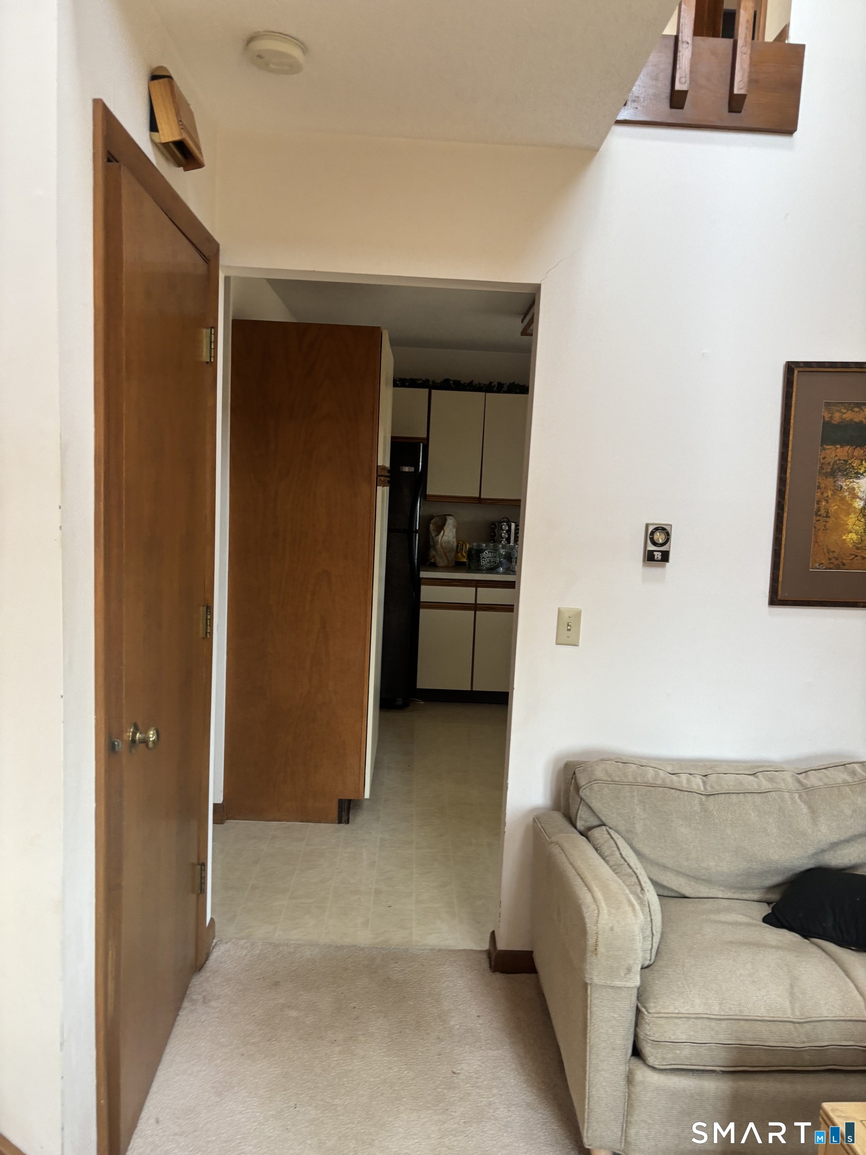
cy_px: 578
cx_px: 433
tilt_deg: -6.2
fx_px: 867
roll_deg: -4.2
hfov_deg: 53.1
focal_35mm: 26
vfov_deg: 67.3
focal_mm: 5.96
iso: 125
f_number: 1.6
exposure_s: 1/96
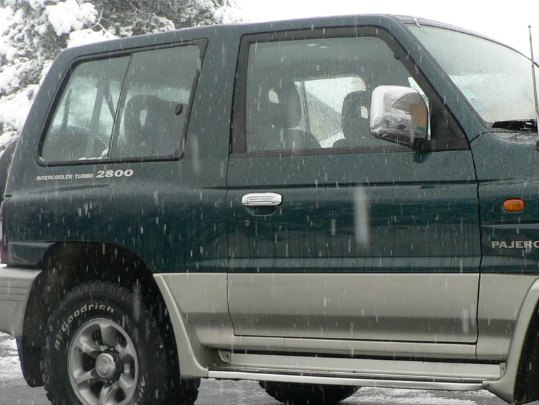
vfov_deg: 20.1
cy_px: 285
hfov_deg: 26.2
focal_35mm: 73
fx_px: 1137
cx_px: 429
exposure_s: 1/100
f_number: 3.2
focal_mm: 6
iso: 80
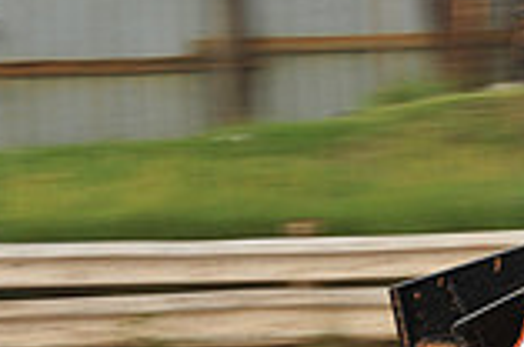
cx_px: 597
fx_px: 4939
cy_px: 404
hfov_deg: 6.0
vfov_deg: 4.0
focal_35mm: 340
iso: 800
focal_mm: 92
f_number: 8
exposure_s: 1/320
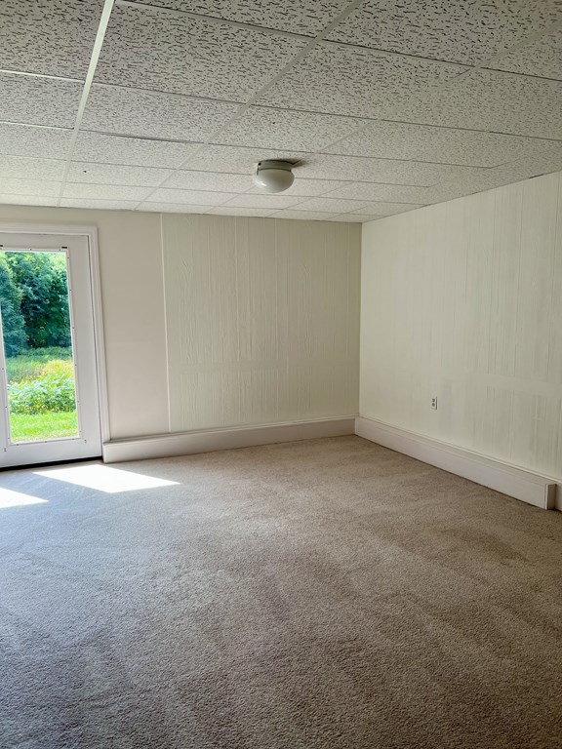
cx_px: 281
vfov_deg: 67.3
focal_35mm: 26
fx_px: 563
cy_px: 374
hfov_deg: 53.1
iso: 50
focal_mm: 5.7
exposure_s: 1/180
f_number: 1.5
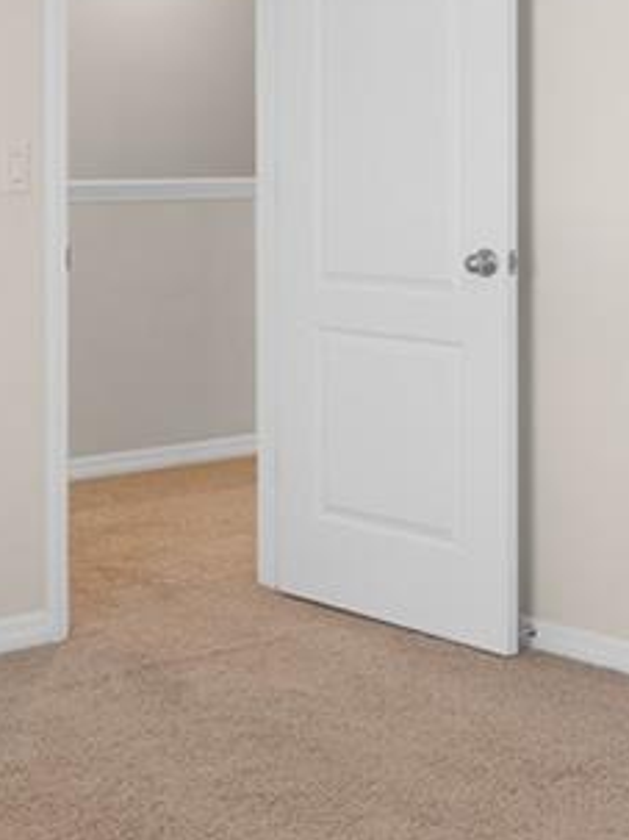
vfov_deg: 27.0
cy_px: 197
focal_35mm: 71
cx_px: 30
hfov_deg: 20.2
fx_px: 1721
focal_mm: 14
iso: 320
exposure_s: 1/6
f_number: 8
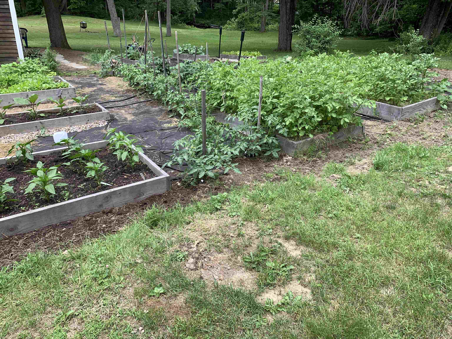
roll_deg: -4.3
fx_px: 339
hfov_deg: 67.3
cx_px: 226
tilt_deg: -25.3
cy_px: 170
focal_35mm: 26
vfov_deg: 53.1
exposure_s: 1/223
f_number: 1.8
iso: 25
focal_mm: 4.25
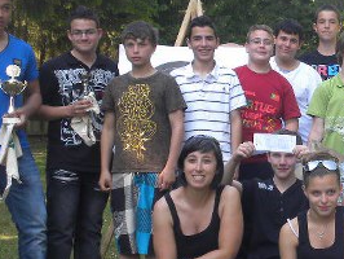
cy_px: 130
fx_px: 1243
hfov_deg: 15.4
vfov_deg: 11.9
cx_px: 361
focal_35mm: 125
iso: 64
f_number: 3.5
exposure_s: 1/73
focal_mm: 9.2
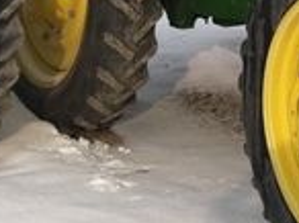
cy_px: -96
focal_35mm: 130
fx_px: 1121
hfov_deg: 14.7
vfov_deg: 11.0
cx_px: 362
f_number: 2.8
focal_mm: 3.85
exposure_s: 1/1487
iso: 80
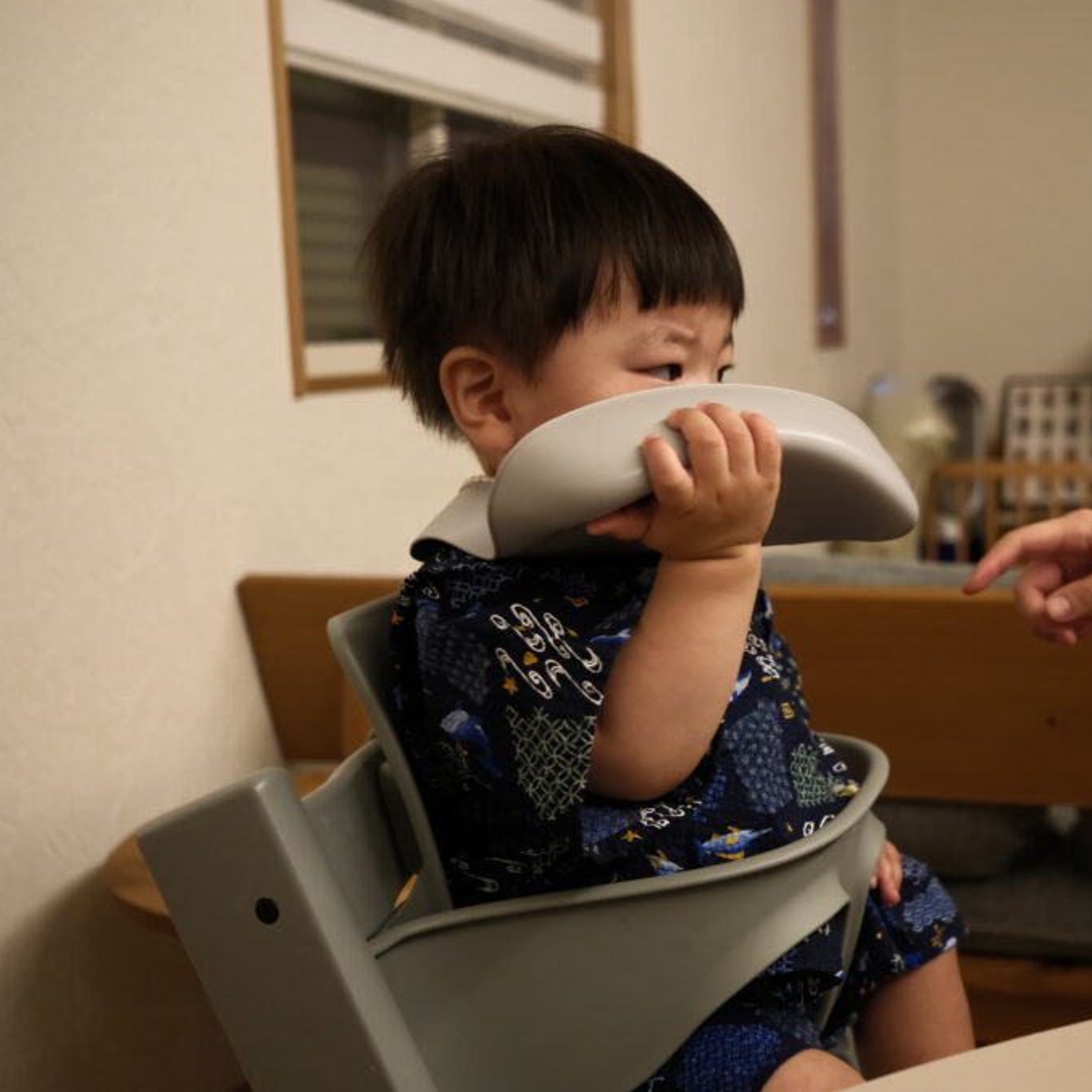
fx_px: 1606
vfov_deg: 37.6
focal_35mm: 45
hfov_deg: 36.7
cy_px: 543
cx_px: 816
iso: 1600
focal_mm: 23
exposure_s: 1/80
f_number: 2.8
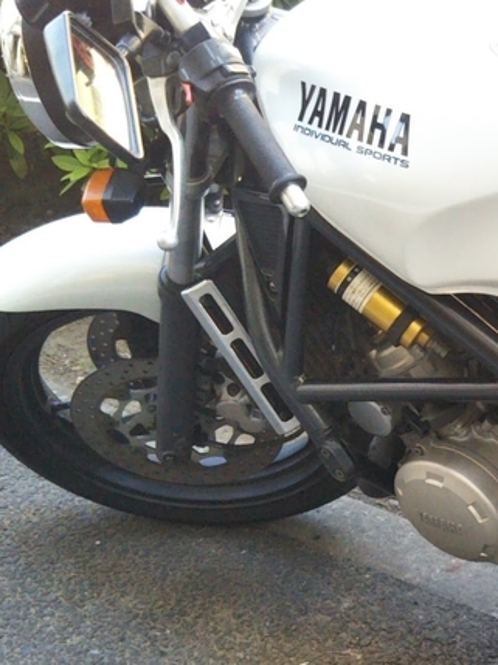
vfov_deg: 23.3
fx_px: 1614
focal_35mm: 84
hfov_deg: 16.8
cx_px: 590
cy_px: 405
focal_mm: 4
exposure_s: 1/93
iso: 105
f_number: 2.2
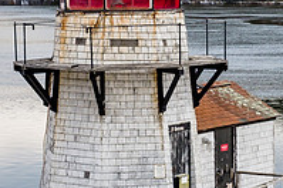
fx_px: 1169
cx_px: 242
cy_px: 63
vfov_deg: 9.2
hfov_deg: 13.7
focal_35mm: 149
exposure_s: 1/40
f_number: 9
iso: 320
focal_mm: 34.3
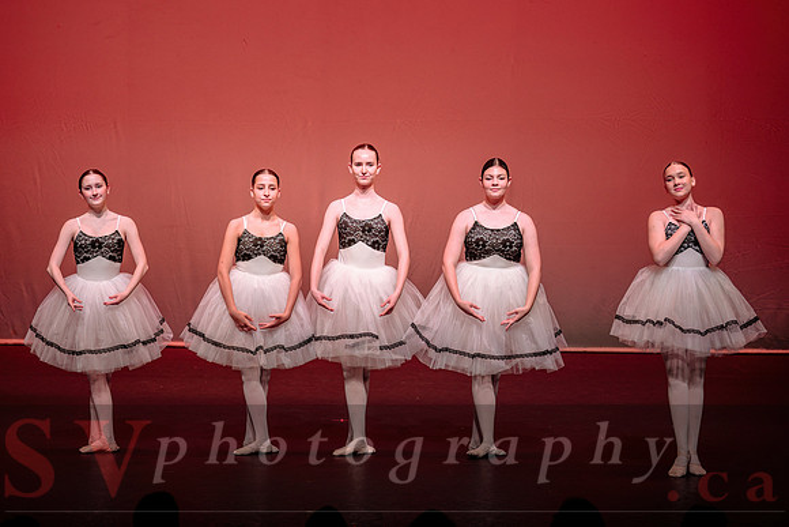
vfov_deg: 10.4
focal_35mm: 132
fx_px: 2894
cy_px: 242
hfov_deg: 15.5
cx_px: 362
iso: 1000
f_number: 2.8
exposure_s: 1/500
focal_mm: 122
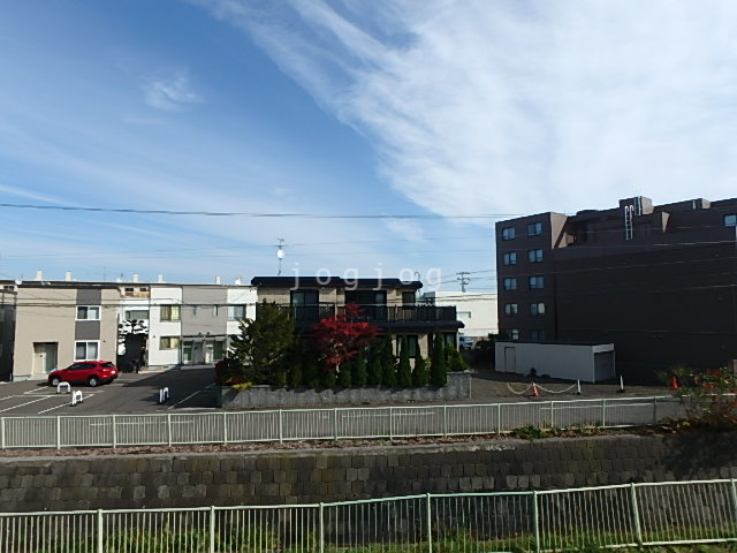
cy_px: 276
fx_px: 447
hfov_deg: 79.0
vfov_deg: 63.4
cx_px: 368
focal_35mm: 21
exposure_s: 1/500
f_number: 6
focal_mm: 3.7
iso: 125
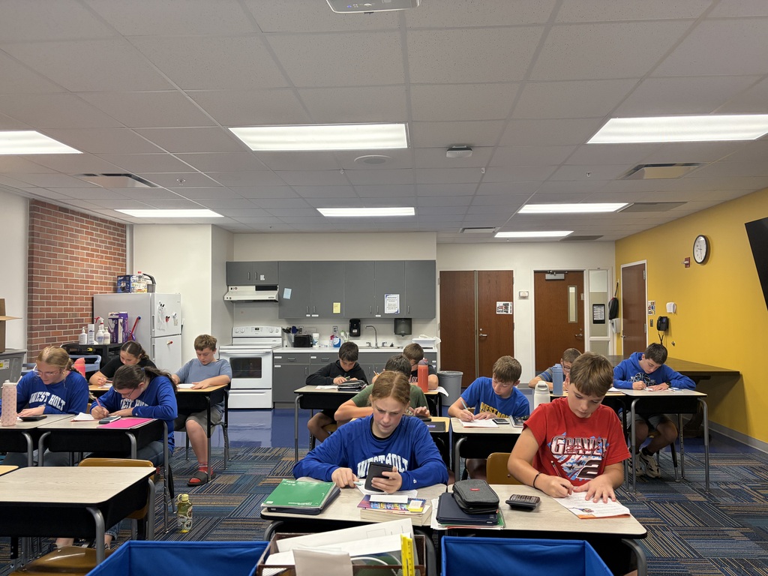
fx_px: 577
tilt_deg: +0.7
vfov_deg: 53.1
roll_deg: +0.2
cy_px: 288
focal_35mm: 26
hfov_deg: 67.3
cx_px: 384
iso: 200
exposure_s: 1/120
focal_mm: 5.96
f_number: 1.6
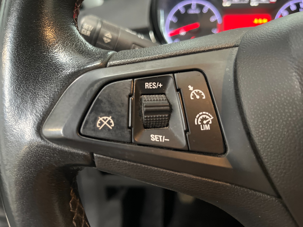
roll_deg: +2.7
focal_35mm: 26
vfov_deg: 53.1
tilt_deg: -27.4
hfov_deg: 67.3
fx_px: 228
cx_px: 152
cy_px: 114
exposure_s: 1/33
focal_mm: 5.1
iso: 640
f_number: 1.6
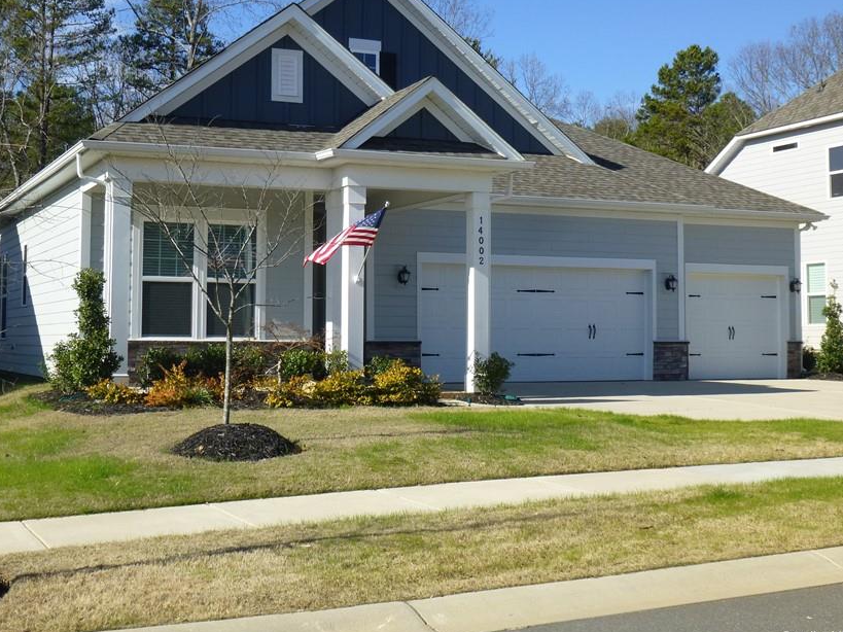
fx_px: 1217
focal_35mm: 50
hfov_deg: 38.1
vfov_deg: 29.0
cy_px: 251
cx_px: 373
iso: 100
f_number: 3.7
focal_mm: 6.9
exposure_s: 1/800
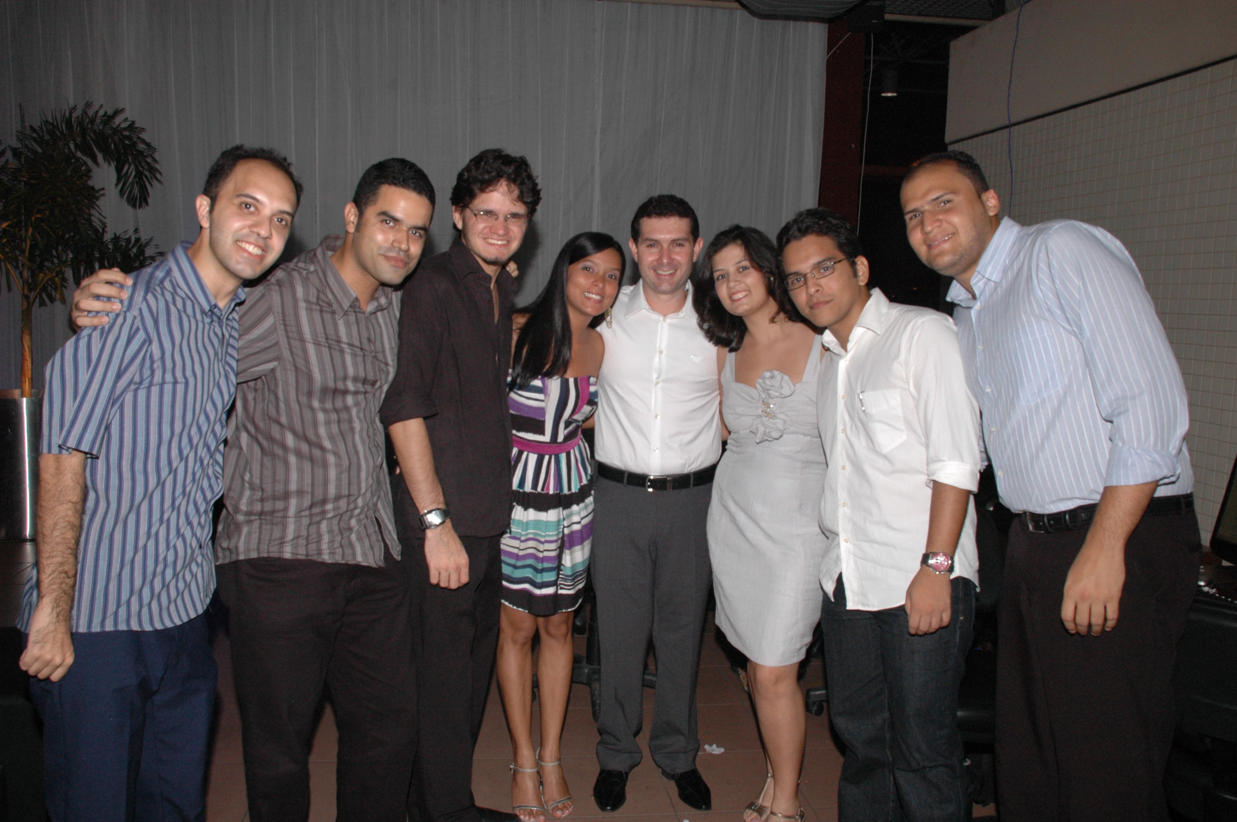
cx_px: 618
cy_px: 411
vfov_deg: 43.5
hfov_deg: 62.0
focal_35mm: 30
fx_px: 1030
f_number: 9
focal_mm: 20
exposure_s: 1/60
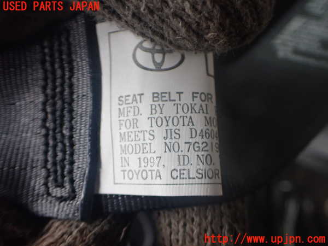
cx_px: 164
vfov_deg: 46.8
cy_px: 123
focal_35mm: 30
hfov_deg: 60.0
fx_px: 284
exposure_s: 1/125
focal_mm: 5.4
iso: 400
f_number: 2.3
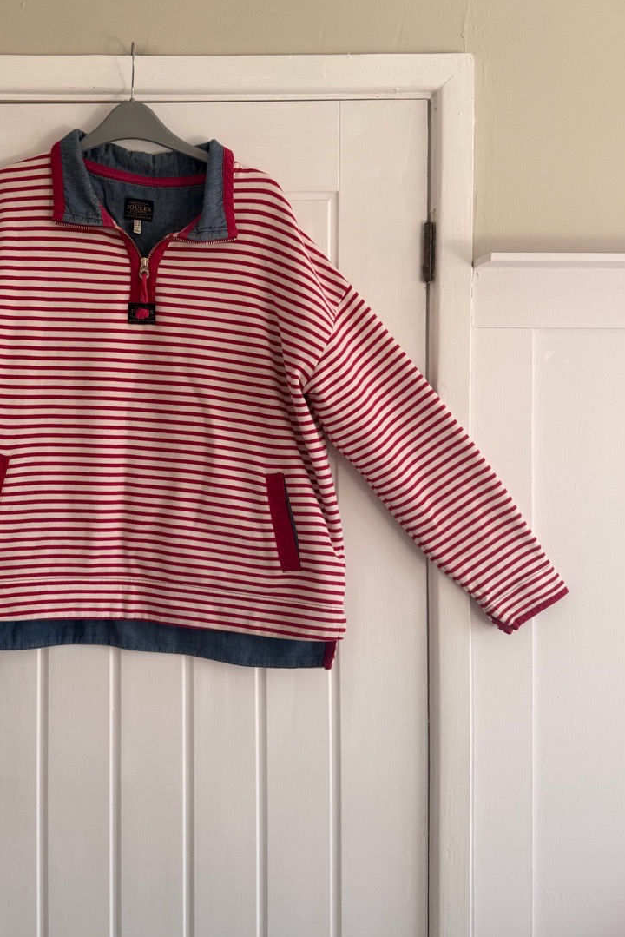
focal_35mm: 37
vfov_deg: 51.8
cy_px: 427
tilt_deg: +1.0
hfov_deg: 35.3
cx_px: 166
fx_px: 963
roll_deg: -0.1
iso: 64
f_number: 1.78
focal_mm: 6.76
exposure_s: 1/121
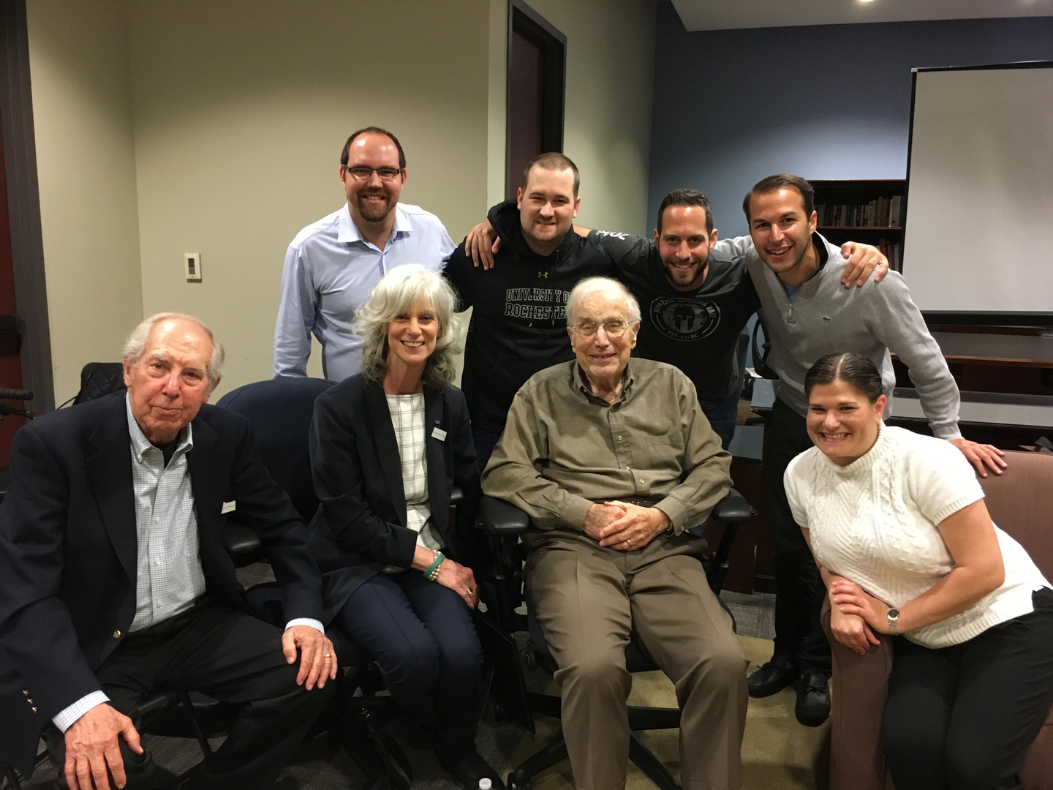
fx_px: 882
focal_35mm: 29
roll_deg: -0.7
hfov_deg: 61.7
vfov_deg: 48.2
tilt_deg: -9.2
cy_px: 395
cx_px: 526
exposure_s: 1/15
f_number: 2.2
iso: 200
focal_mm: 4.15
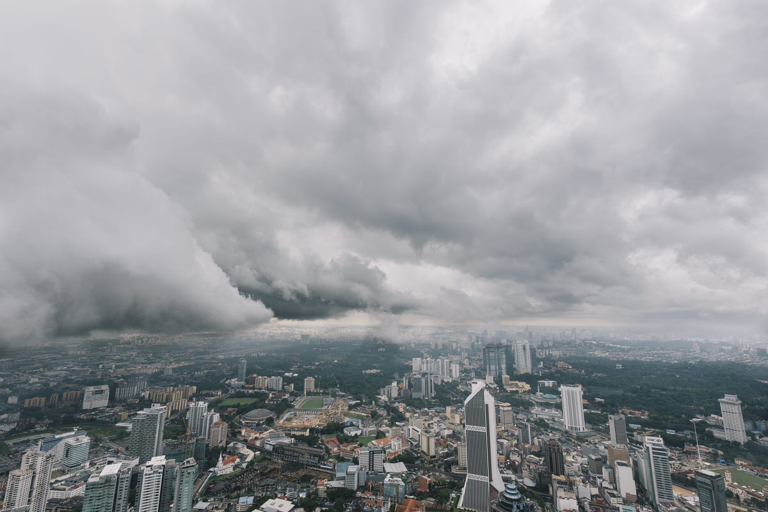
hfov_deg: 100.4
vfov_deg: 77.4
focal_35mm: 15
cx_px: 384
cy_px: 256
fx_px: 320
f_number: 8
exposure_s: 1/15
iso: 64
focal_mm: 15
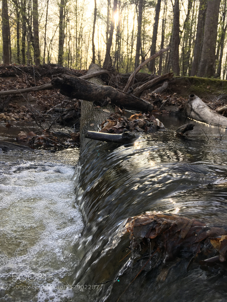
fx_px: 254
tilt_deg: -12.1
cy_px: 151
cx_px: 114
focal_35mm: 29
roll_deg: -2.4
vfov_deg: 61.7
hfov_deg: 48.2
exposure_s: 1/154
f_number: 2.2
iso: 25
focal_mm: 4.15
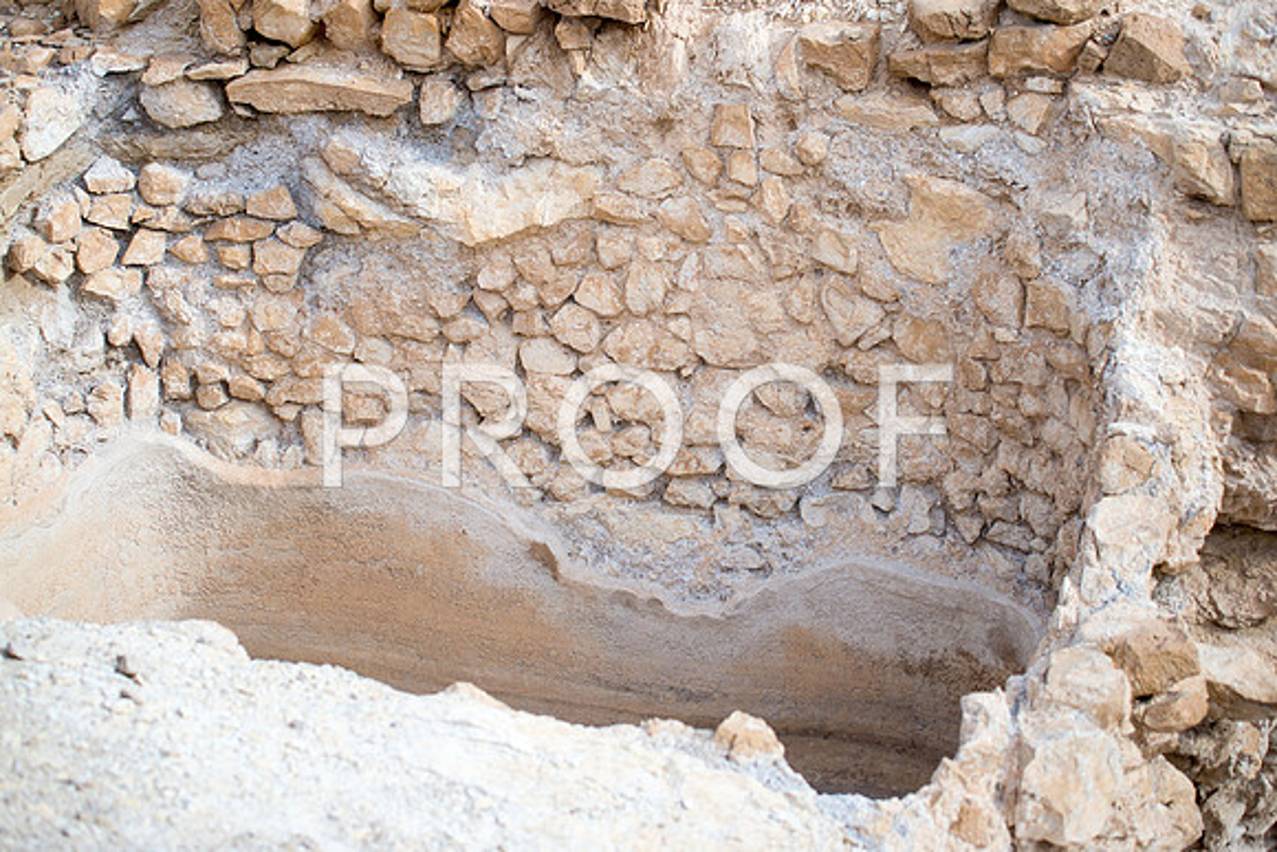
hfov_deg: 28.8
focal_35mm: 70
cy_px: 426
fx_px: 2484
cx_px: 638
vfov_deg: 19.5
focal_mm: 70
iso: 200
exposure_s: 1/3200
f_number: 2.8
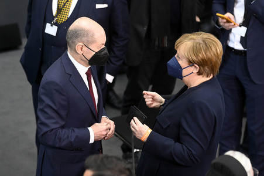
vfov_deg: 6.9
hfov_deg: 10.3
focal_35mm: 200
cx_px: 132
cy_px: 88
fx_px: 1466
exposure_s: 1/640
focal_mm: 200
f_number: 4
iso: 8000
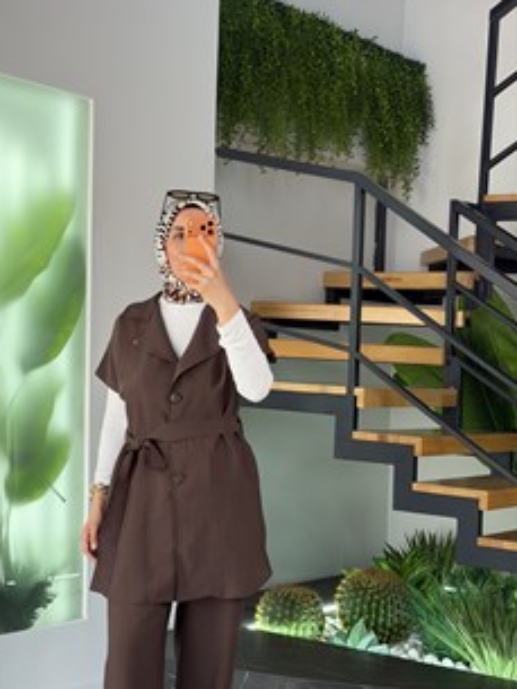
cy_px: 435
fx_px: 1293
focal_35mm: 65
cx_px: 172
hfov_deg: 22.5
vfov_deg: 29.7
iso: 64
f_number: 1.78
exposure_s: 1/172
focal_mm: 6.76
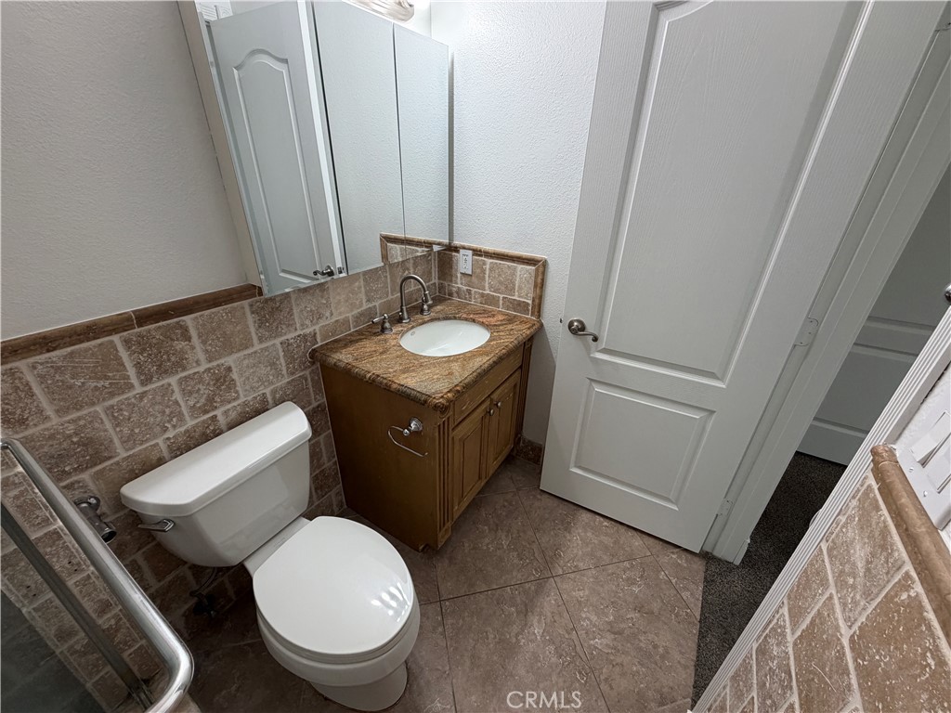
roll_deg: -1.0
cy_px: 356
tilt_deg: -26.8
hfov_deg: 102.1
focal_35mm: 14
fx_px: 385
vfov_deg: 85.7
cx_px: 476
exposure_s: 1/120
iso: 200
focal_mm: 2.22
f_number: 2.2
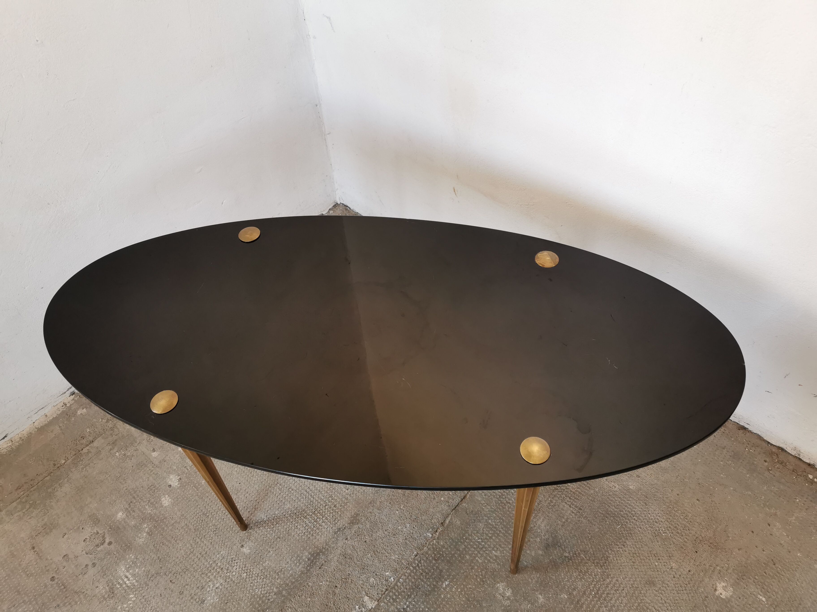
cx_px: 408
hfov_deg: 65.3
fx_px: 637
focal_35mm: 27
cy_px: 306
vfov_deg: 51.4
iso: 160
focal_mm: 5.56
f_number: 1.6
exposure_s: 1/120
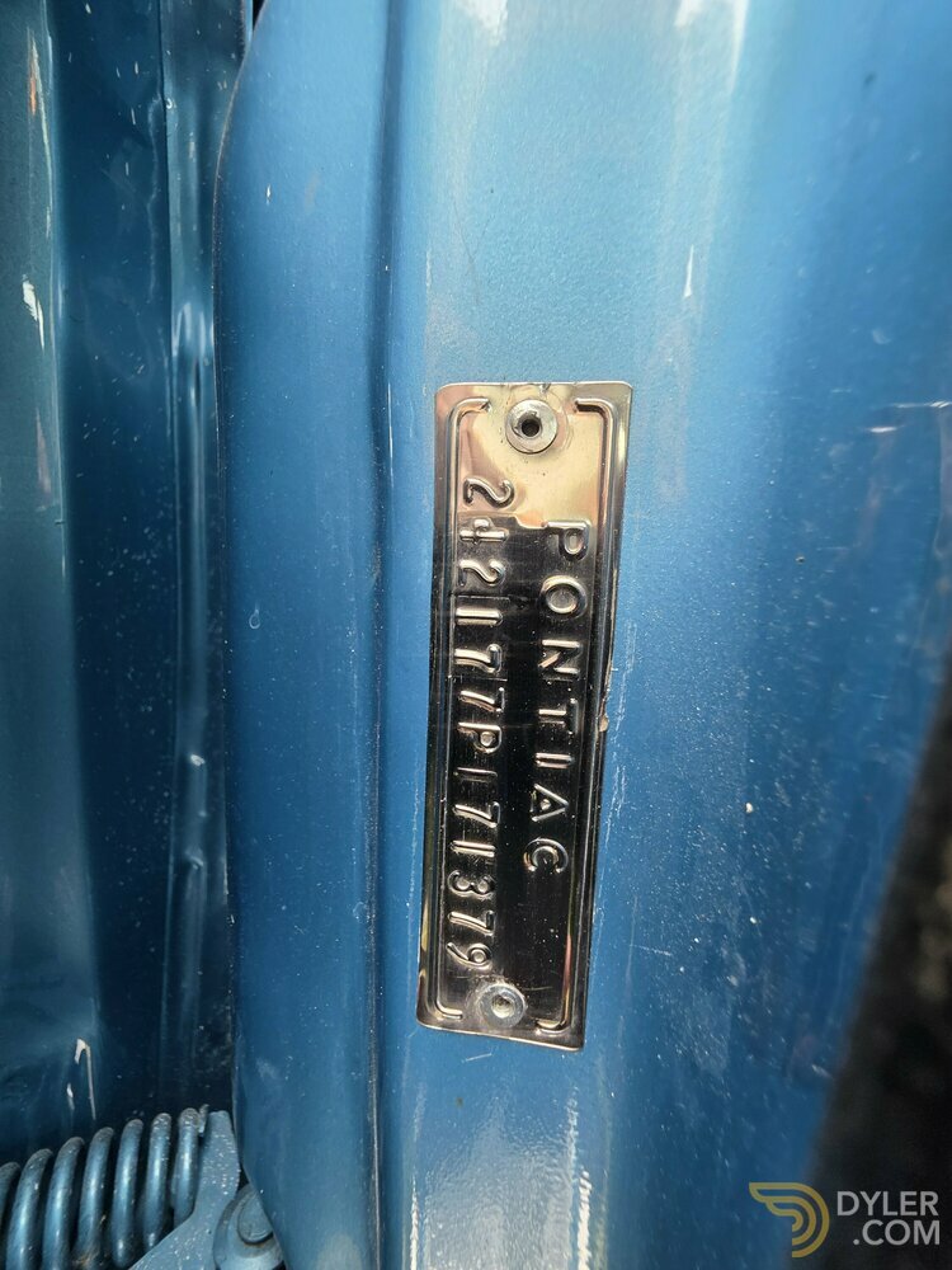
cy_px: 635
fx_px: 477
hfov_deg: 89.9
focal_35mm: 13
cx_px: 476
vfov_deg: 106.2
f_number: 1.9
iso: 80
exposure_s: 1/52
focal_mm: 2.2
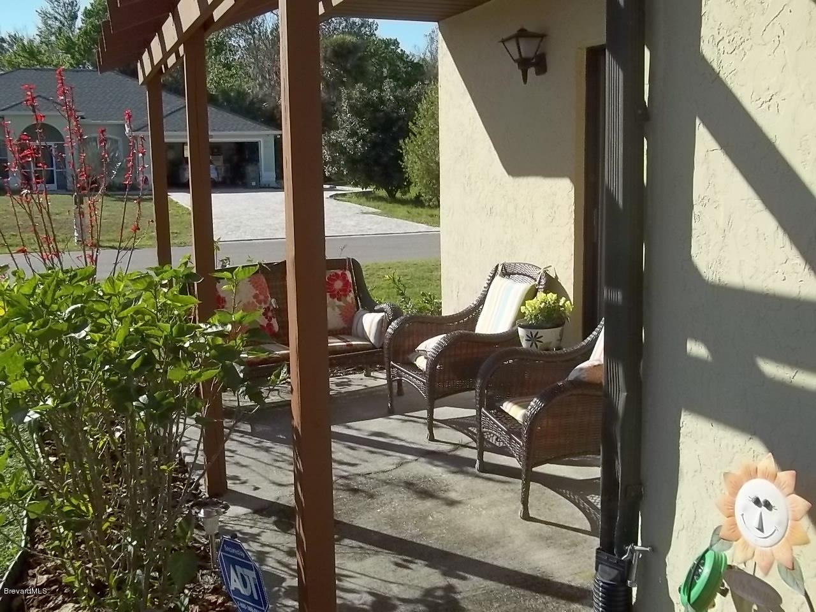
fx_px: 849
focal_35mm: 36
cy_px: 306
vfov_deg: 39.7
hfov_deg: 51.4
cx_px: 408
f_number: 8
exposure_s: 1/200
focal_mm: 6.5
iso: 64
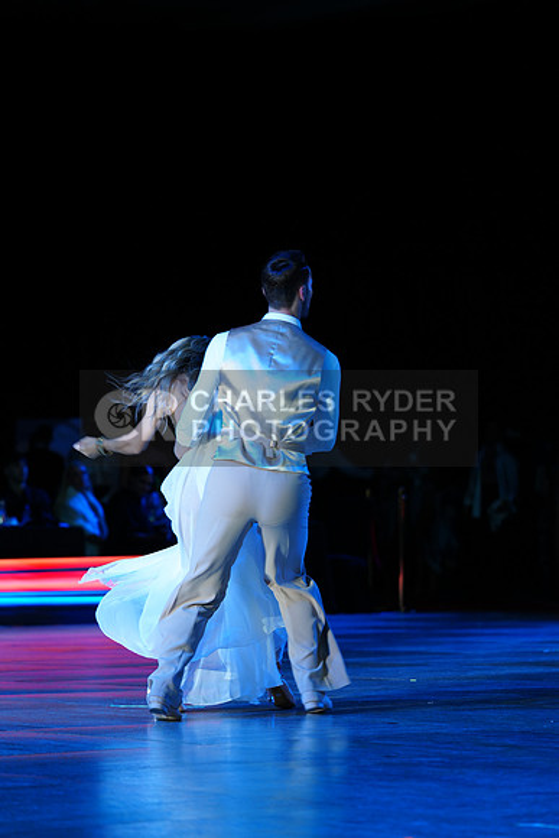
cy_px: 419
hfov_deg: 8.9
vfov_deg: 13.3
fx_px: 3584
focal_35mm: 154
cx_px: 280
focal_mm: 154
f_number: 4
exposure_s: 1/250
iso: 500
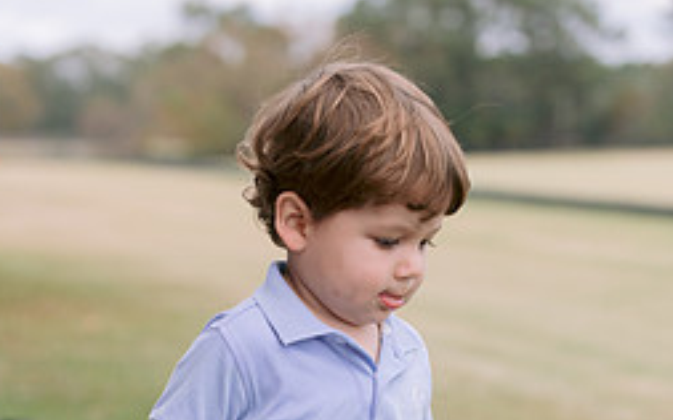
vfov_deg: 8.9
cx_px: 338
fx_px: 2659
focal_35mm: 145
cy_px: 577
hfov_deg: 14.4
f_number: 4
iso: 200
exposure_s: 1/1000
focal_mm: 80
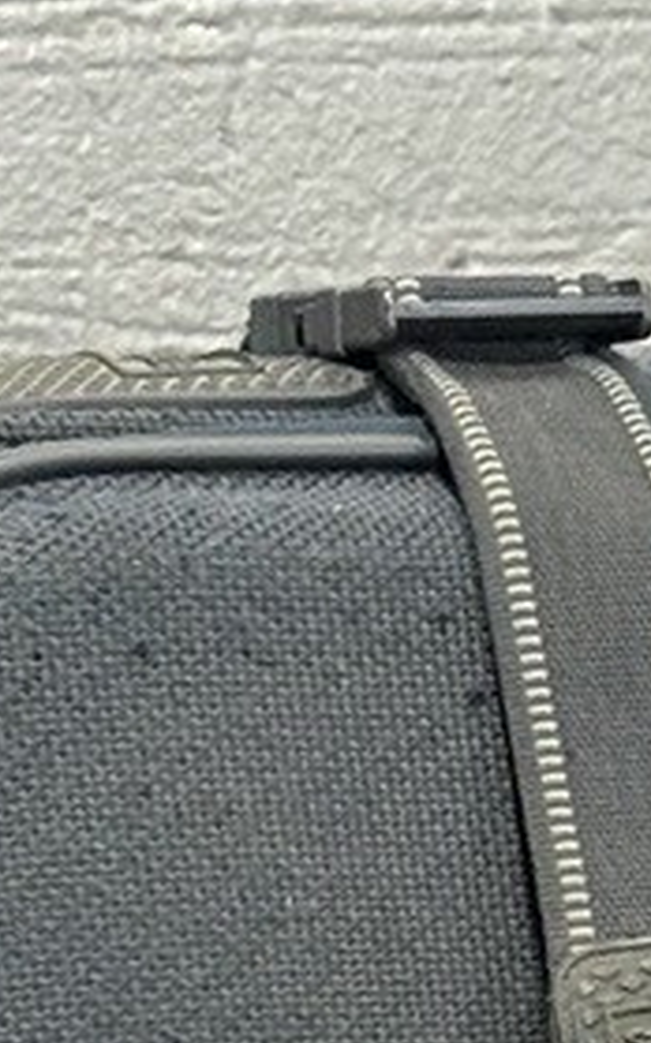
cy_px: 1430
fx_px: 7079
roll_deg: -0.1
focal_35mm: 249
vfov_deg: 8.3
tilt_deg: -10.1
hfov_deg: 5.2
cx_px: 1291
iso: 500
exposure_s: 1/25
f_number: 1.78
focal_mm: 6.76
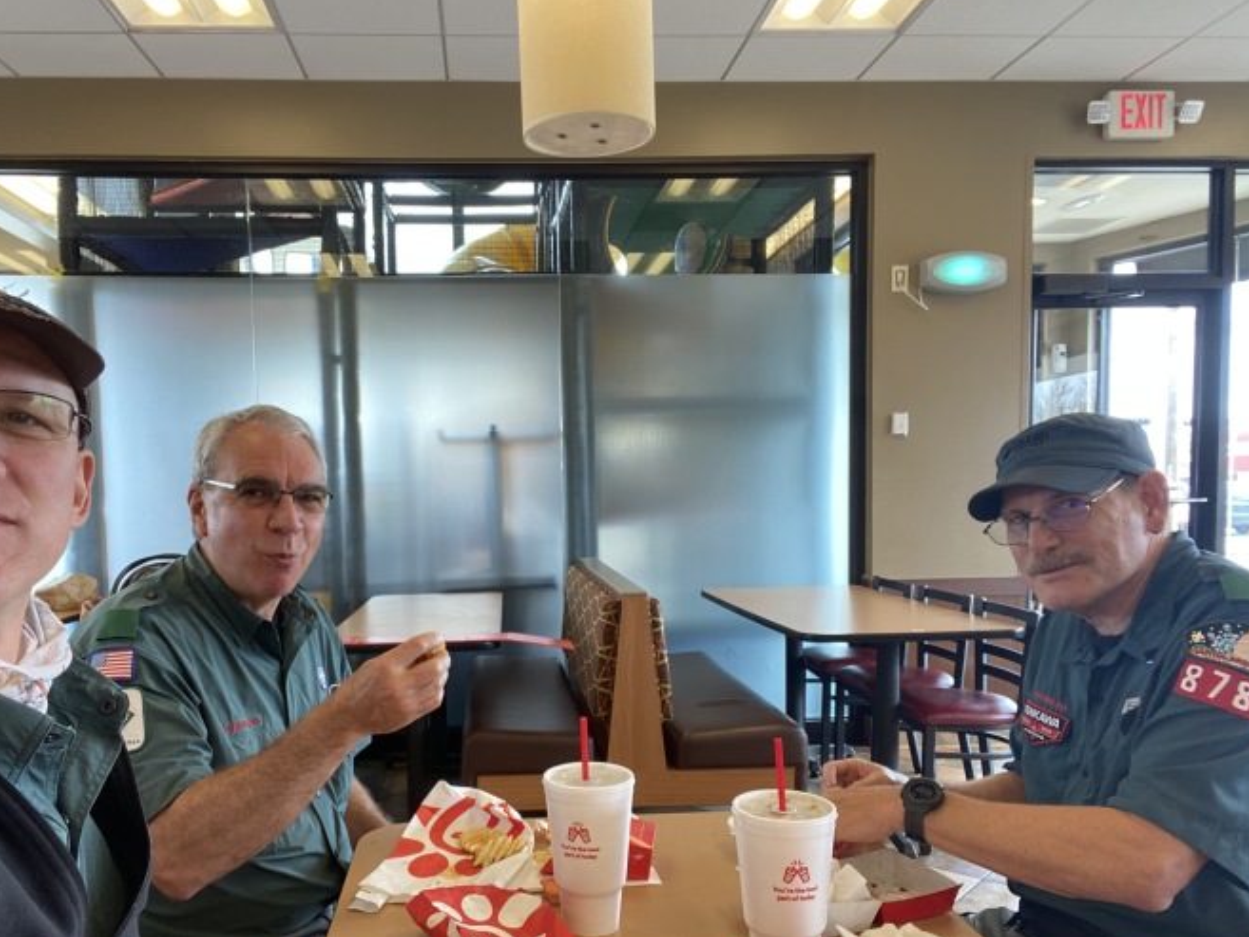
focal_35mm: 28
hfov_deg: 63.2
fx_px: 1010
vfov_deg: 49.5
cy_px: 561
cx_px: 538
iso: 100
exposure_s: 1/60
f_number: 2.2
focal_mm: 2.71
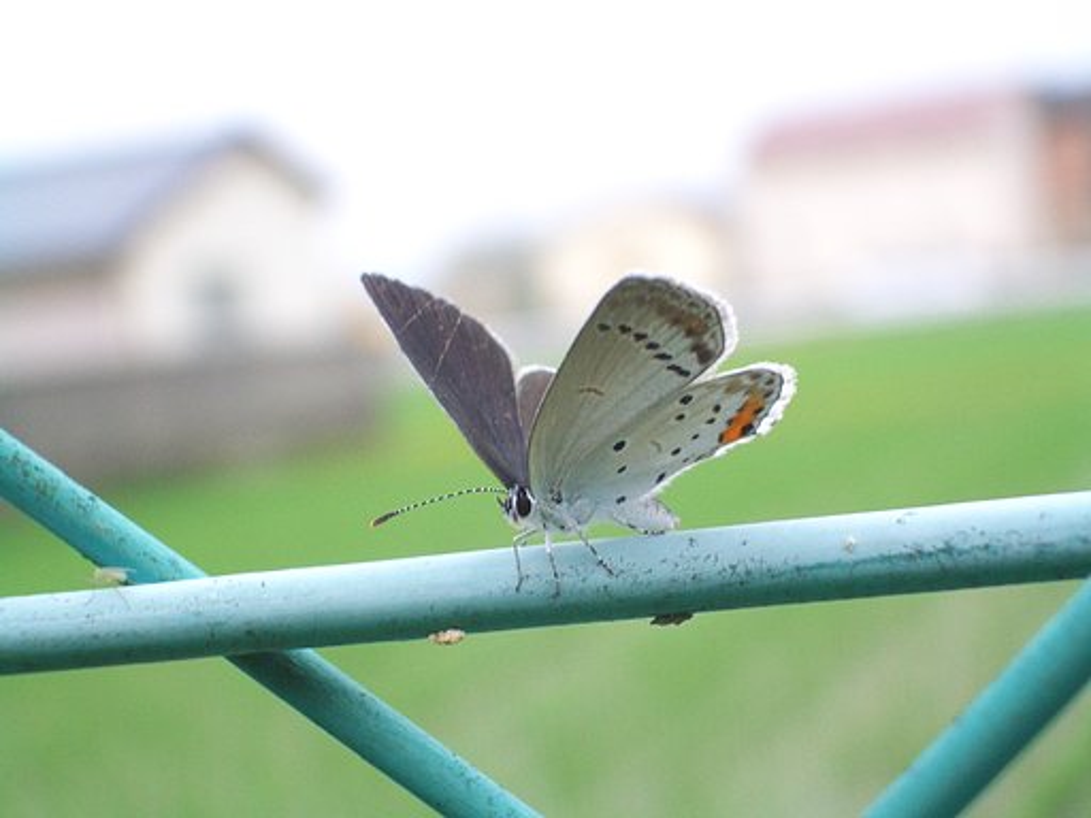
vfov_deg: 16.8
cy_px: 409
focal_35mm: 88
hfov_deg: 22.3
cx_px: 546
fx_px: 2774
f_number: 4.4
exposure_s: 1/125
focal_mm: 14.6
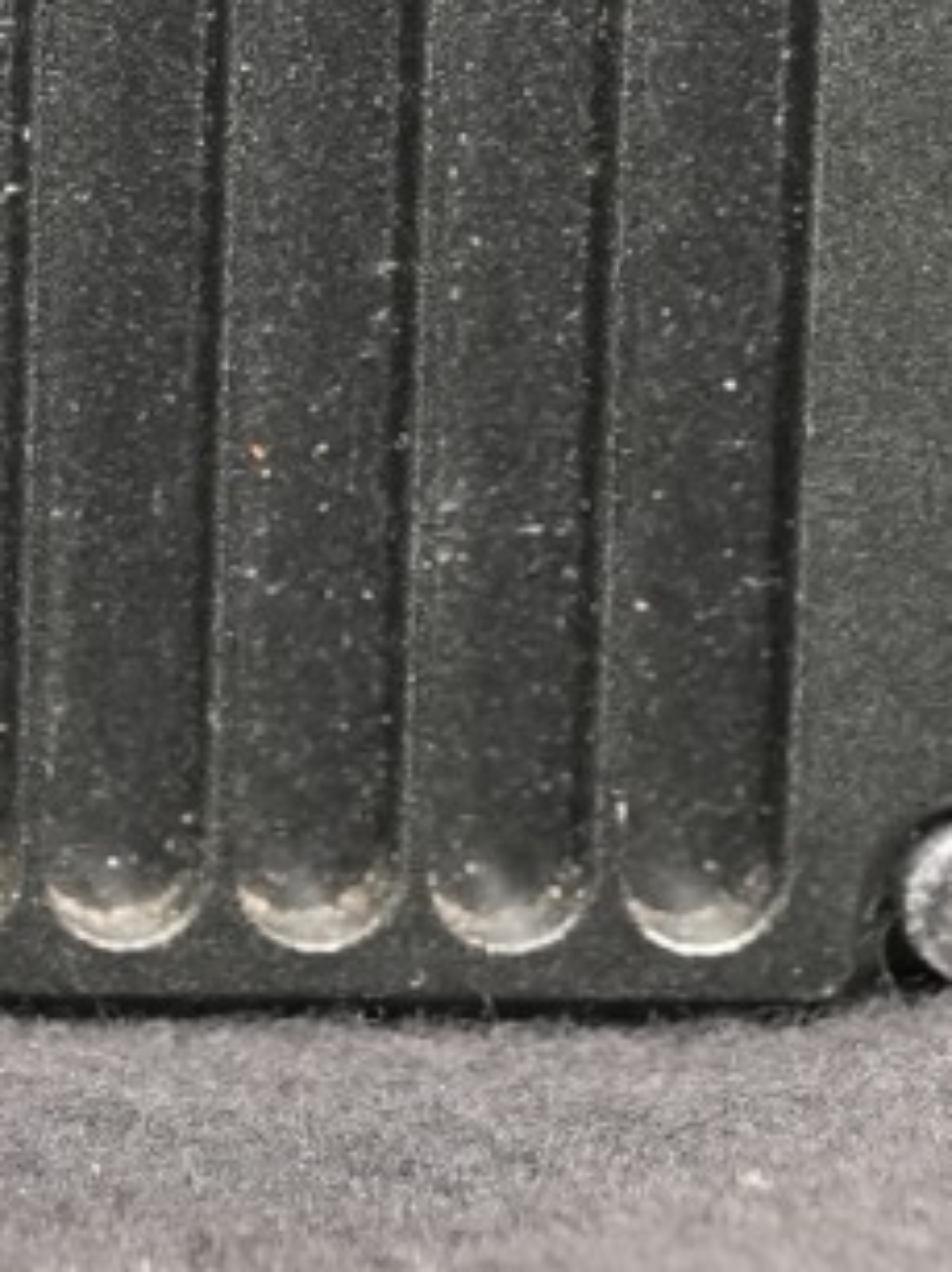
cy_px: -640
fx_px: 6536
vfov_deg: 10.7
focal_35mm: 178
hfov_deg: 7.9
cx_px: -1102
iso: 4000
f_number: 5.6
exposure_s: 1/30
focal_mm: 35
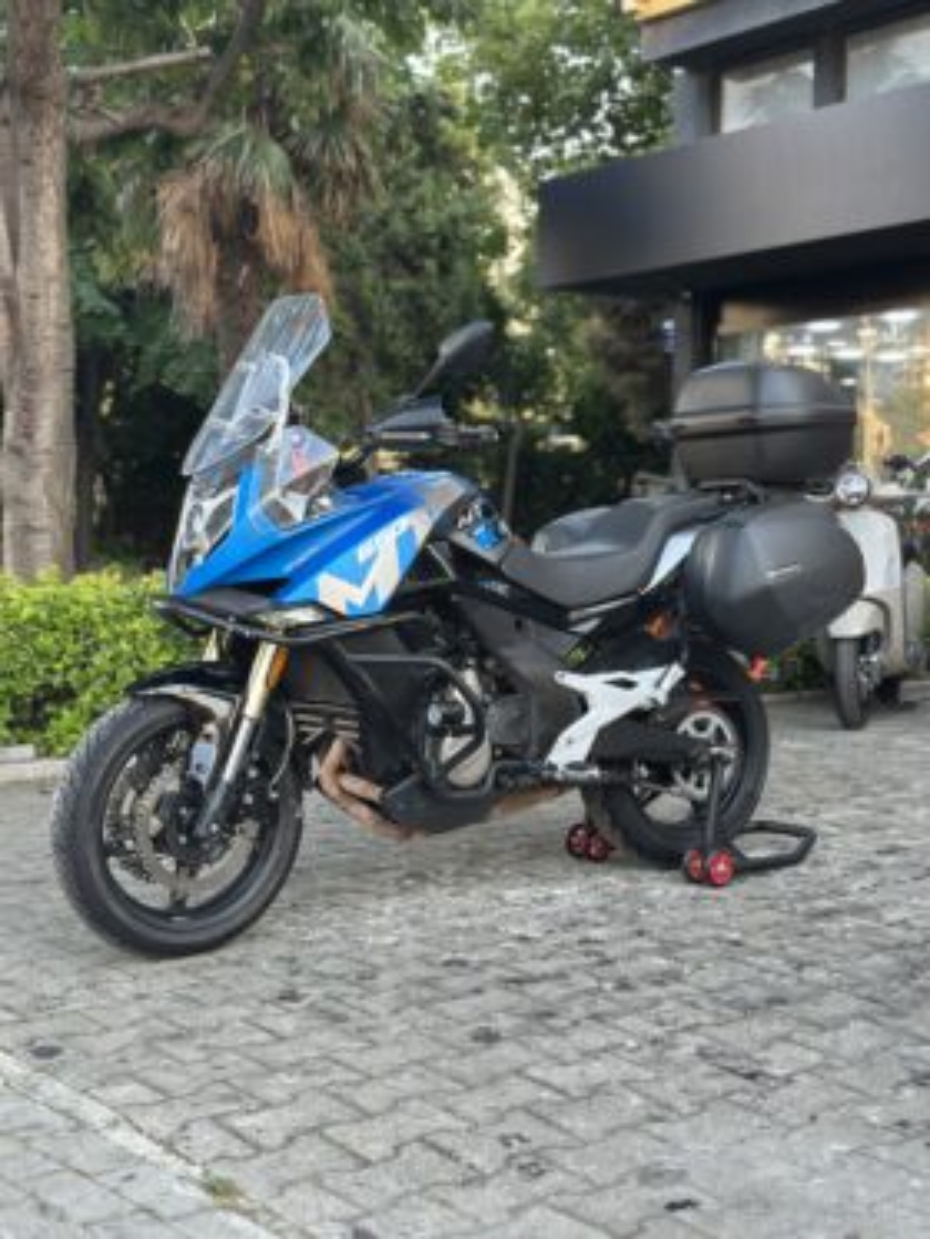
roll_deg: +0.5
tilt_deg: -2.4
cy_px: 620
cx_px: 465
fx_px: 1718
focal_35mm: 48
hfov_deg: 30.3
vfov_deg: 39.6
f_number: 1.78
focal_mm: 6.86
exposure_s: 1/111
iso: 125
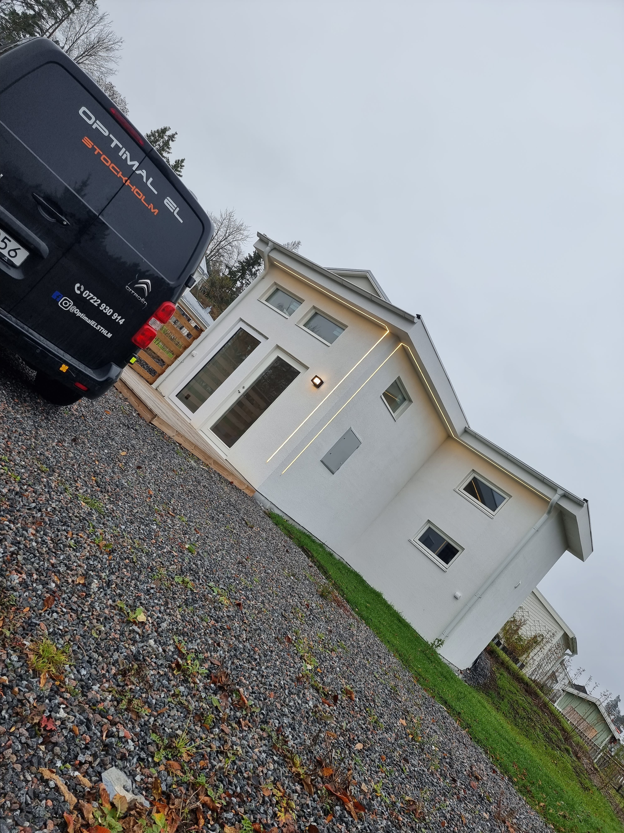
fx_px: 577
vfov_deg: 71.6
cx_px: 312
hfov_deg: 56.8
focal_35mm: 24
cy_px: 416
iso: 50
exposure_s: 1/149
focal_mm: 6.7
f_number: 1.8
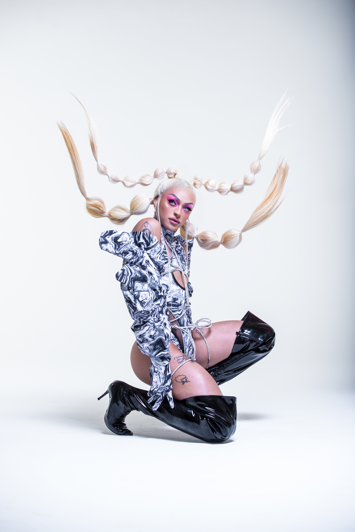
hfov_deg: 19.5
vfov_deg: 28.8
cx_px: 178
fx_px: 1034
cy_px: 266
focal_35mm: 70
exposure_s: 1/200
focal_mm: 70
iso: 800
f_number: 5
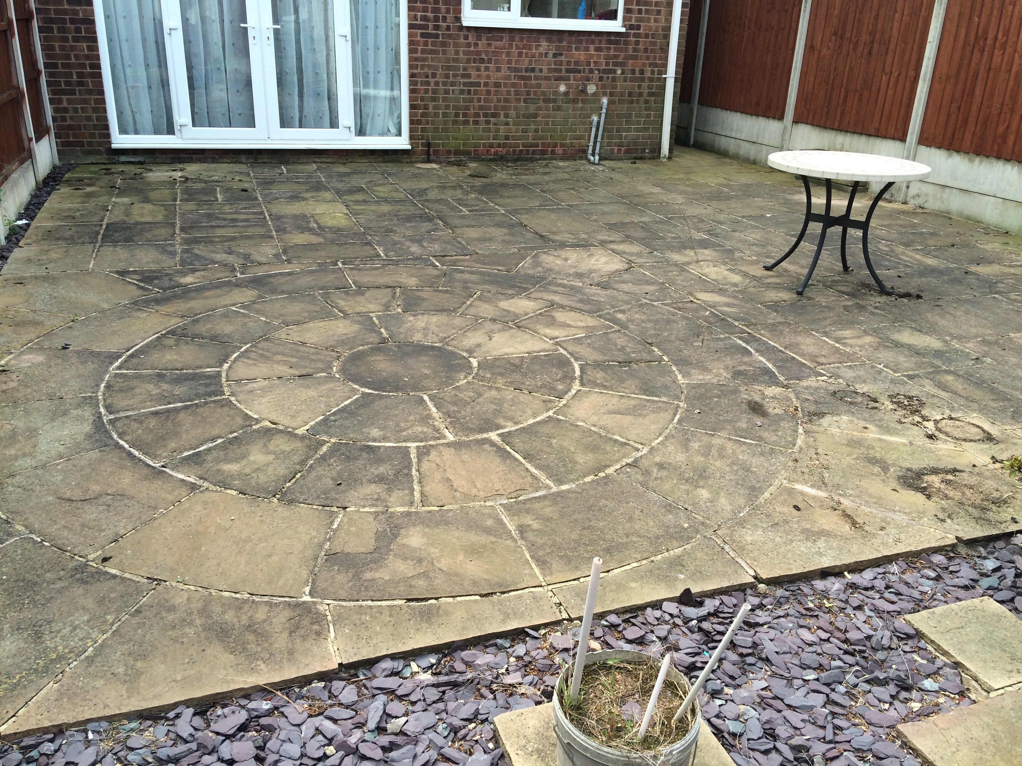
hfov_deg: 61.7
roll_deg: -1.5
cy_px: 383
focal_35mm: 29
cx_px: 511
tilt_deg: -21.8
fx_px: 856
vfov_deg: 48.2
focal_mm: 4.15
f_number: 2.2
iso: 32
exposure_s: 1/446
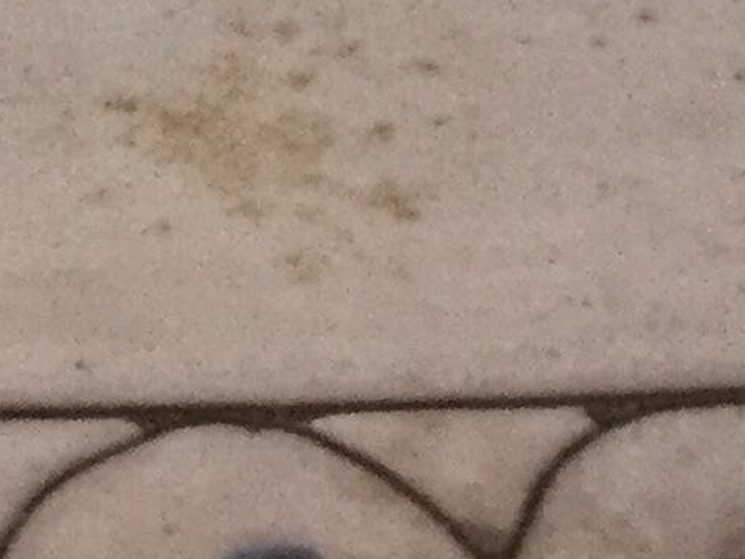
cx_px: 40
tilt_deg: -29.2
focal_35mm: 211
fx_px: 4541
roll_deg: -0.7
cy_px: -497
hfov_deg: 9.3
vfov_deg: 6.8
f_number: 2.4
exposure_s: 1/33
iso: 160
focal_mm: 3.3
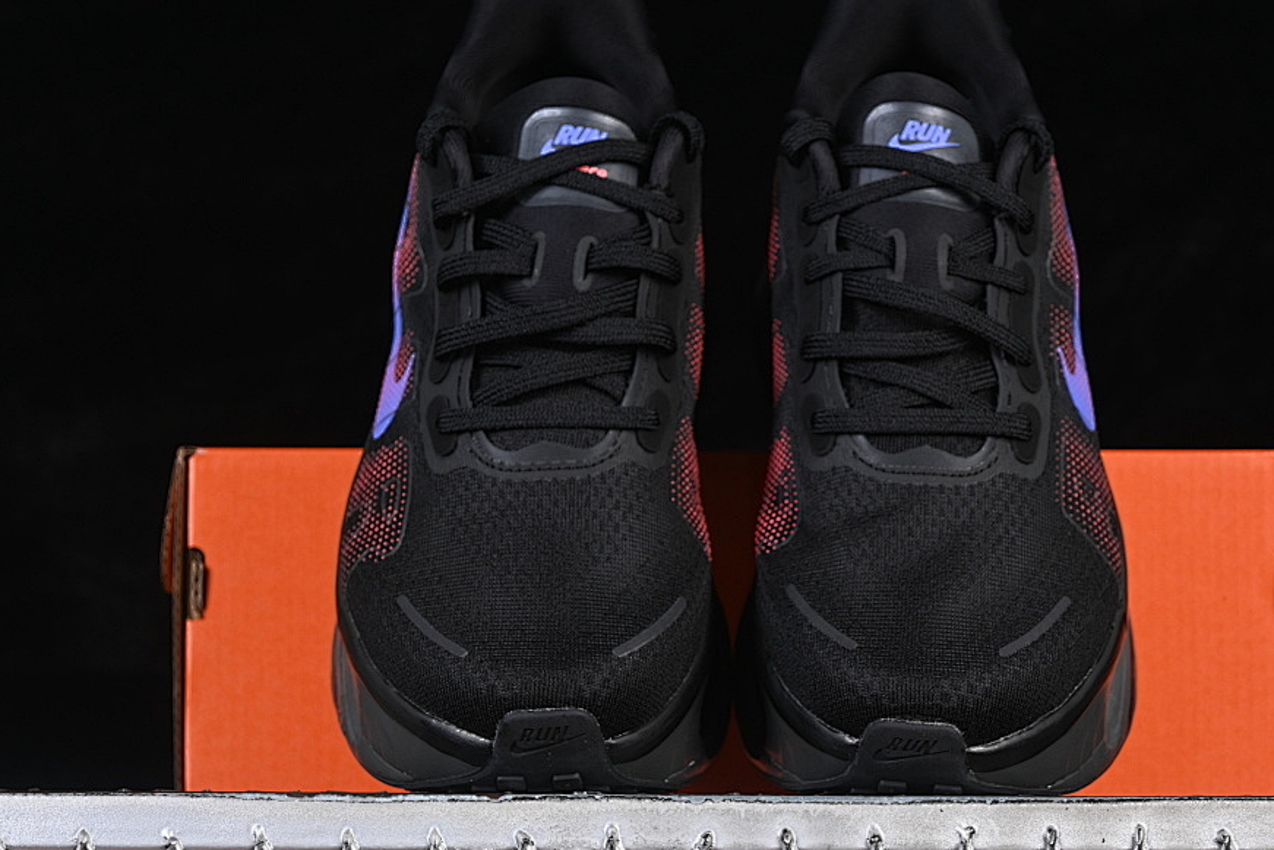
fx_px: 3291
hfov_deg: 21.9
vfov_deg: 14.7
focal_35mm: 93
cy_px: 467
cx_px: 736
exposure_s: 1/60
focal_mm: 50
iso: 160
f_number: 6.3
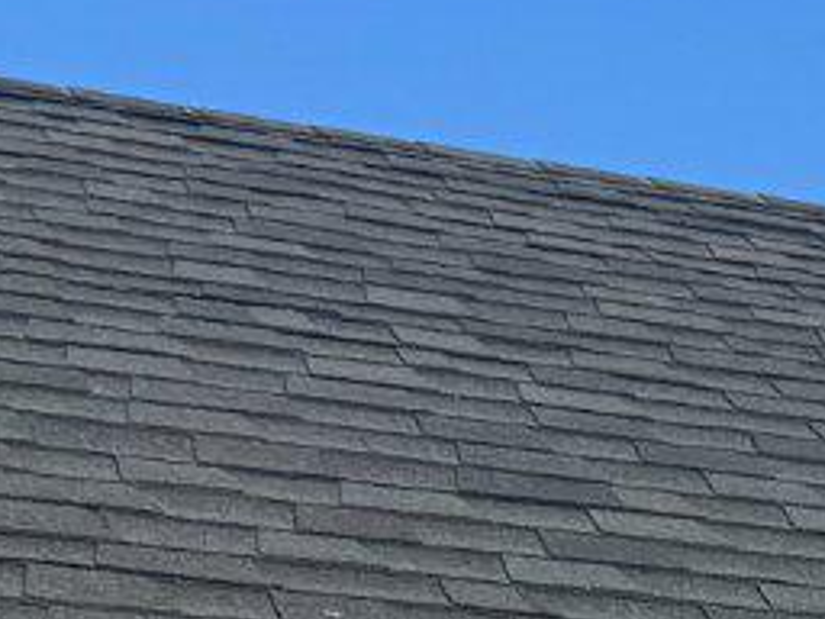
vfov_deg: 6.8
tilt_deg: -2.3
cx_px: 2868
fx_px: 4576
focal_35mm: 192
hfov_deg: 8.0
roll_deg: +1.8
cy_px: 1963
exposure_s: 1/3413
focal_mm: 6.76
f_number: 1.78
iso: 80
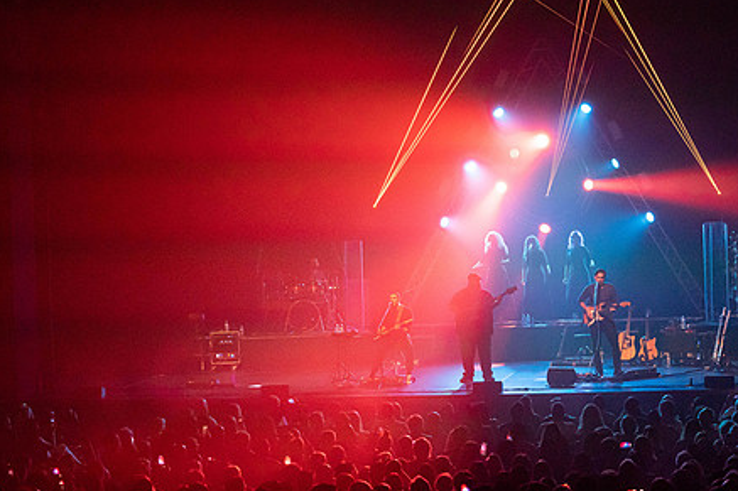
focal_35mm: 95
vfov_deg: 14.4
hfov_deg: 21.4
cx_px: 456
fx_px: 1947
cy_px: 185
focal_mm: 70
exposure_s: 1/250
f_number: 5.6
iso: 8000
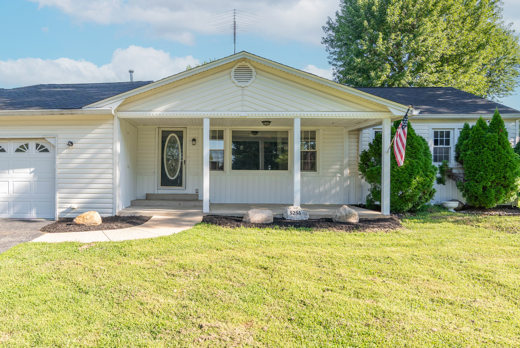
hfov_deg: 64.2
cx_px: 186
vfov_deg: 46.4
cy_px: 183
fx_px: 405
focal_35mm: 28
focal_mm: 18
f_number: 8
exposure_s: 1/50
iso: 50
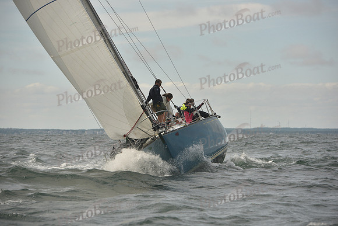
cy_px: 113
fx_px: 1737
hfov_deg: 11.1
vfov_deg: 7.4
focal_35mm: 185
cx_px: 169
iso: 320
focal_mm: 185
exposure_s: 1/1000
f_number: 6.3
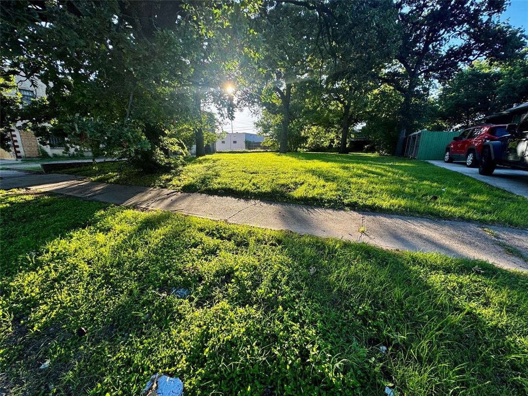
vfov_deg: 85.7
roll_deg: +0.1
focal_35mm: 14
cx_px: 264
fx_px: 214
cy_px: 198
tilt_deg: -13.0
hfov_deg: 102.1
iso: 40
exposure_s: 1/392
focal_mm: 2.22
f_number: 2.2
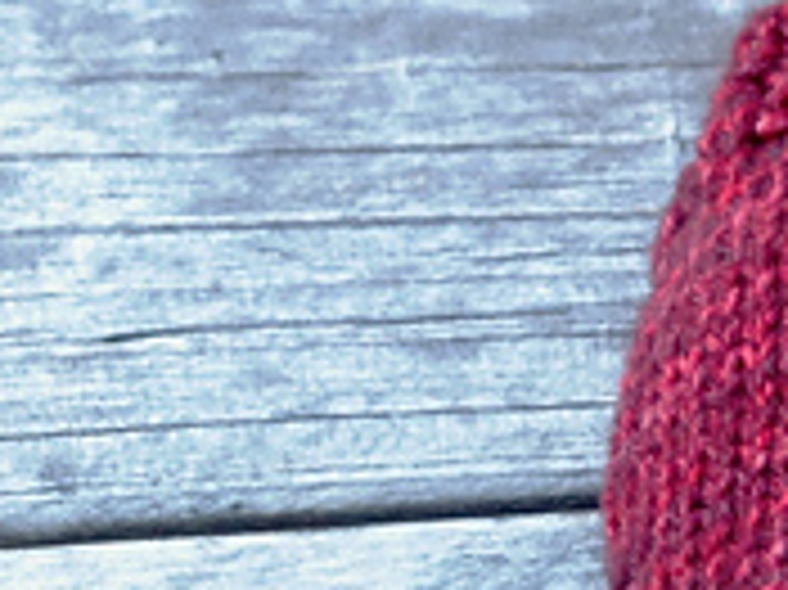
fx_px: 2912
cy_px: 748
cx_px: 1283
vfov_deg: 11.3
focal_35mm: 128
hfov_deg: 14.1
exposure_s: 1/24
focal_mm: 4.28
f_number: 2.4
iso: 50
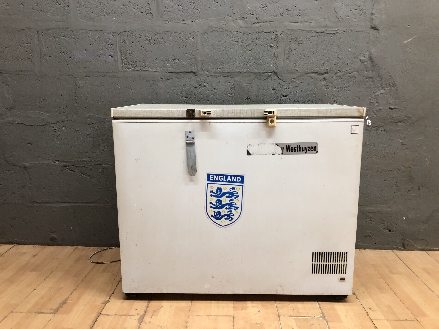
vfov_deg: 49.7
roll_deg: -1.1
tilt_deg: -9.1
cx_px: 220
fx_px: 355
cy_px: 164
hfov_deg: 63.4
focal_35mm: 28
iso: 64
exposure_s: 1/17
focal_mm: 3.99
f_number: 1.8
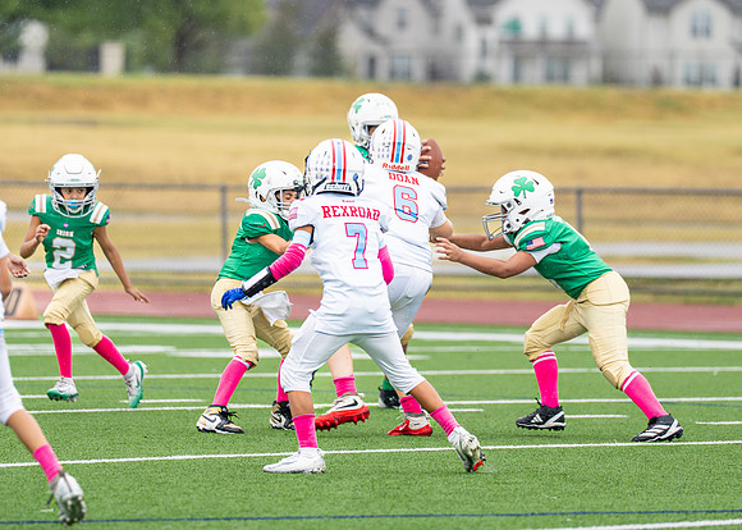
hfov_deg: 5.4
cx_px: 376
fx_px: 7842
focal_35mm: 372
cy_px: 171
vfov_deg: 3.9
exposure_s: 1/1000
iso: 400
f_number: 2.8
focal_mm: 200
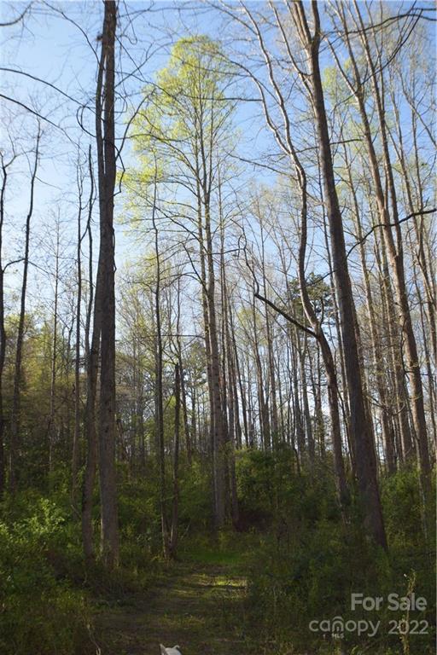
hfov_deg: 31.9
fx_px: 765
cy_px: 328
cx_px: 218
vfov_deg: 46.4
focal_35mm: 42
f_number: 5
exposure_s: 1/200
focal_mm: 28
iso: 100
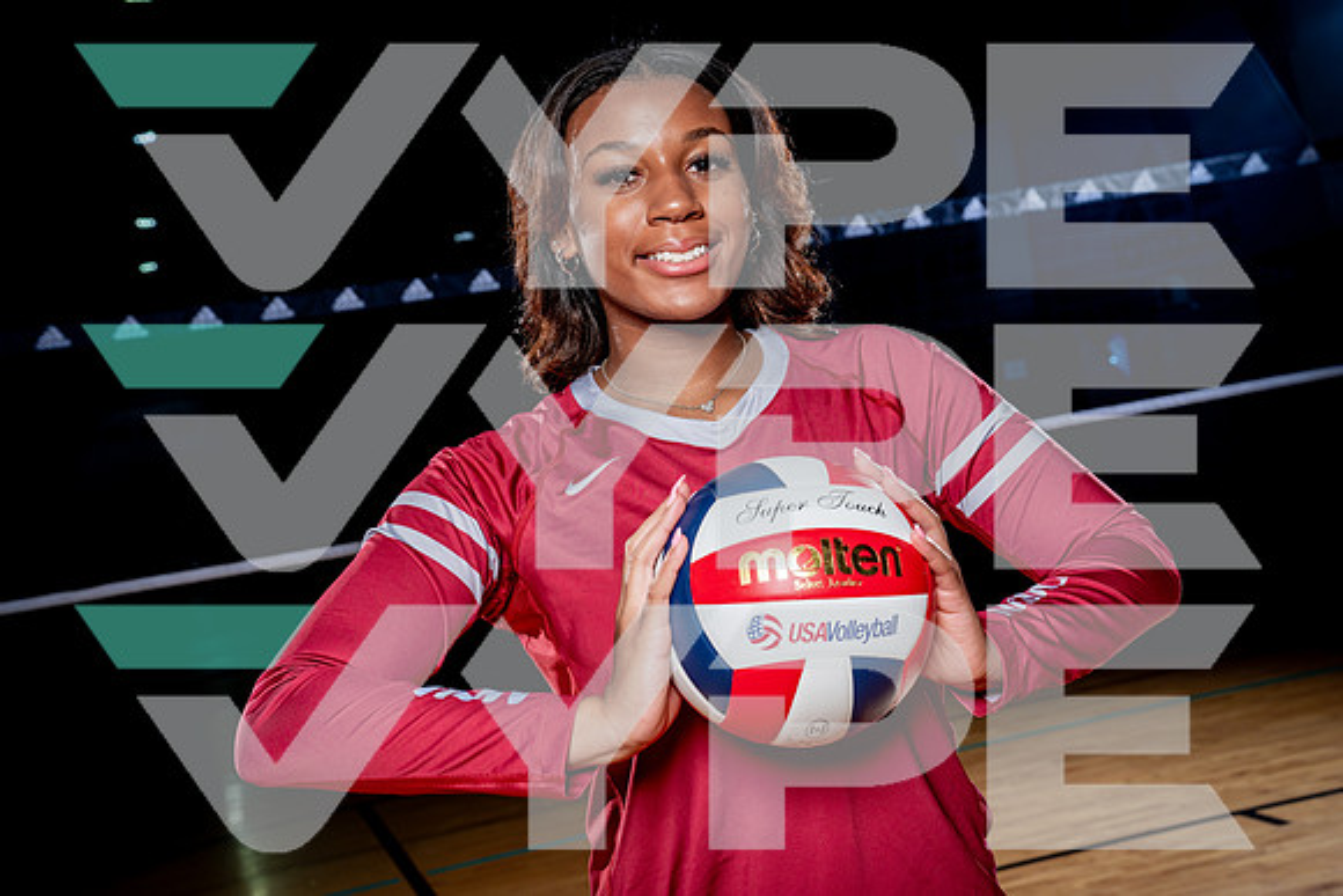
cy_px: 448
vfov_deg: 27.5
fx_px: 1828
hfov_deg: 40.3
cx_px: 672
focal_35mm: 49
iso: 250
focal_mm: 49
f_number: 7.1
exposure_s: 1/250
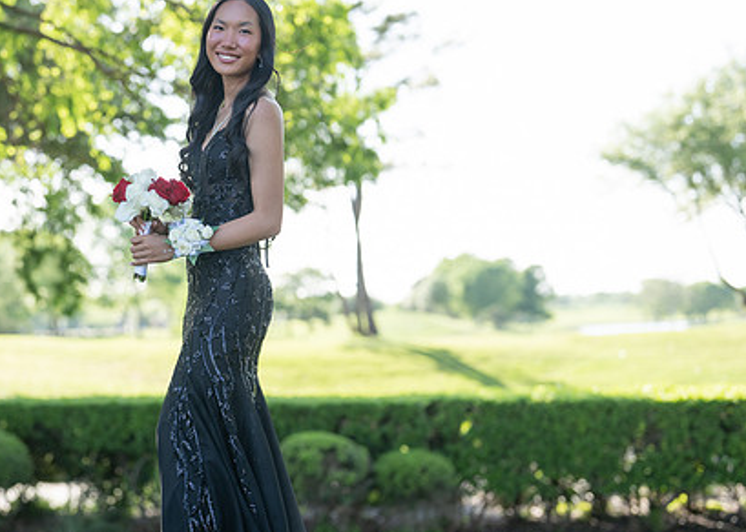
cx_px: 228
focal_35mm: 77
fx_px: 1631
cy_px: 295
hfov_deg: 25.6
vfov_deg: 18.5
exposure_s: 1/1000
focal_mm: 50
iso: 160
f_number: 1.8
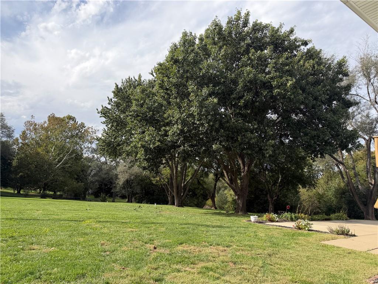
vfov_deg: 56.8
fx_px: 262
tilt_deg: +10.1
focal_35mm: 24
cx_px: 189
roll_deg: -0.5
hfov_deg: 71.6
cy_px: 142
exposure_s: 1/3425
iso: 100
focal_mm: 6.76
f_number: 1.78
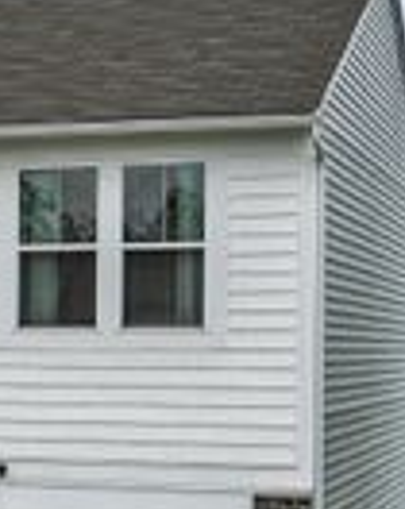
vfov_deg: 15.6
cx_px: -228
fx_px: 1849
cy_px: 372
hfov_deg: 11.9
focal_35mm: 123
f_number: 9
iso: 250
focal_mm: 34.5
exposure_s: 1/1000
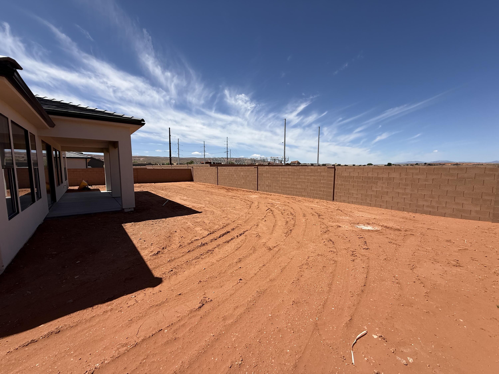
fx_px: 202
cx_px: 250
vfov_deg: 85.7
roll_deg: -0.5
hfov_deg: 102.1
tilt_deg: -2.8
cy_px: 187
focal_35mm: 14
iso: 50
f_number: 2.2
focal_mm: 2.22
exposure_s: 1/3891
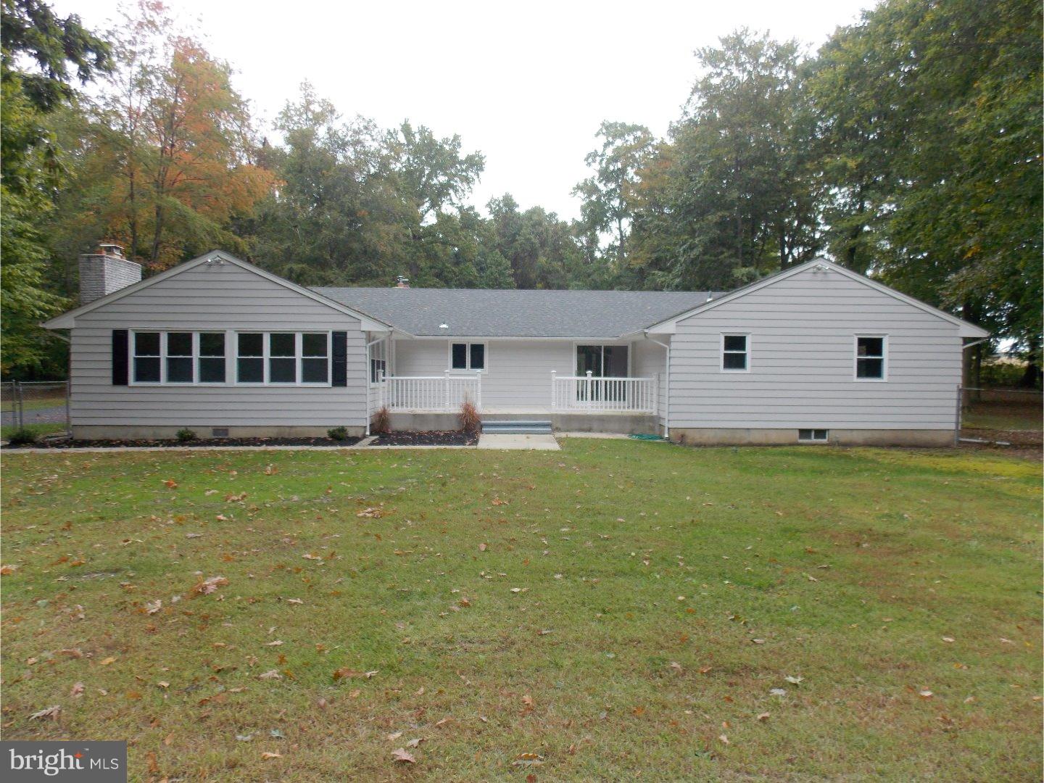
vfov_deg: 58.9
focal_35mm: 23
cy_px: 392
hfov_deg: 73.9
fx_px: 694
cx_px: 522
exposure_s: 1/125
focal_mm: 4
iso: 80
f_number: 3.1
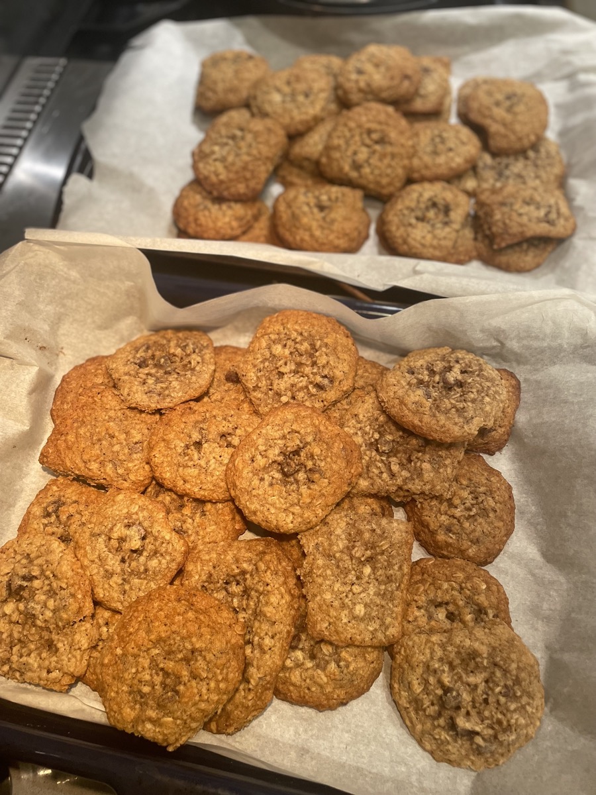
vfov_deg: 67.3
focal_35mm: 26
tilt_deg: -62.7
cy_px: 398
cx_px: 298
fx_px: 597
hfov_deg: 53.1
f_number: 1.6
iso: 200
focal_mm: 4.2
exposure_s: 1/60
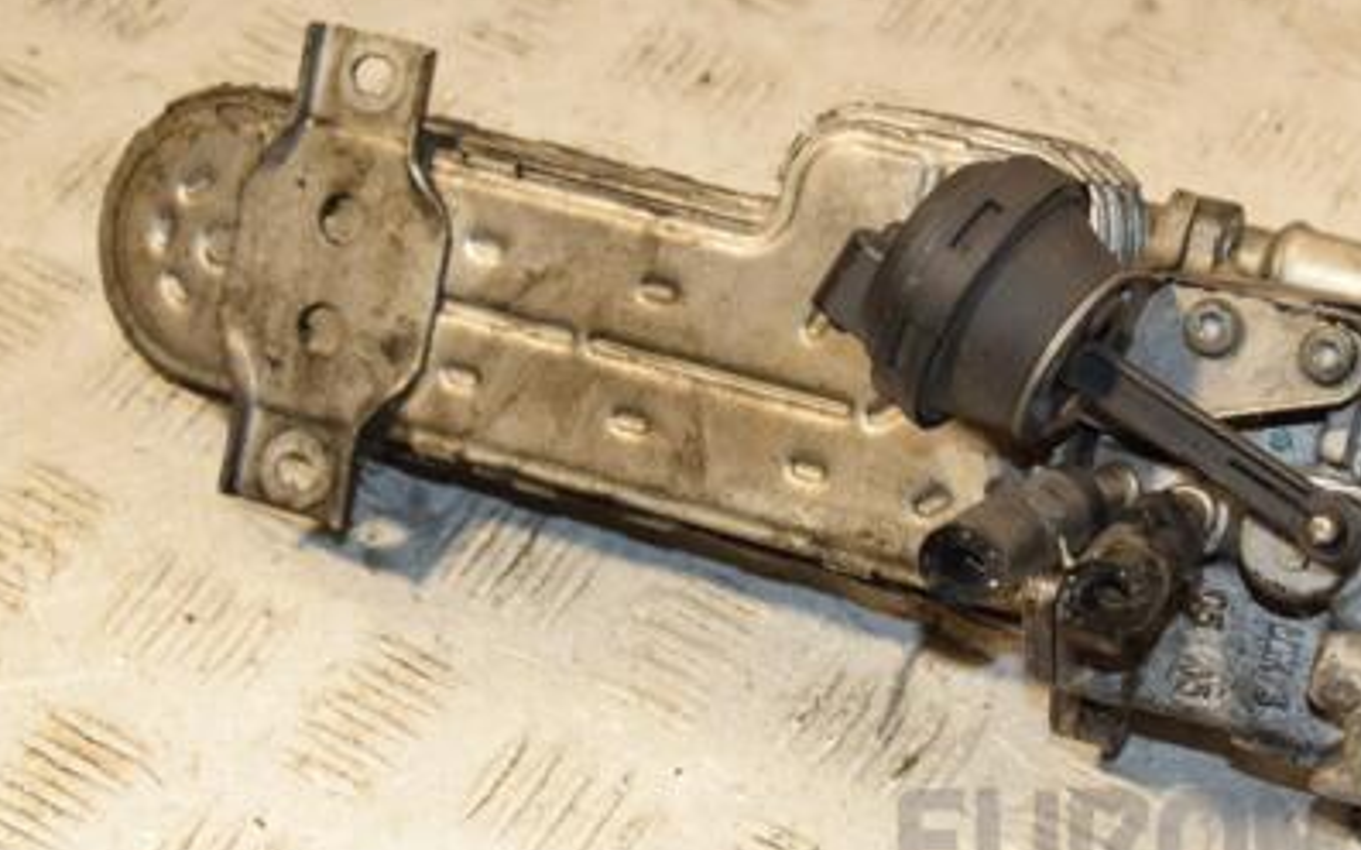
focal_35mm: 97
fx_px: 3597
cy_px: 384
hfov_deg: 21.4
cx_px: 833
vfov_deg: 13.5
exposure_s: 1/200
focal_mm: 42
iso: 800
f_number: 5.6
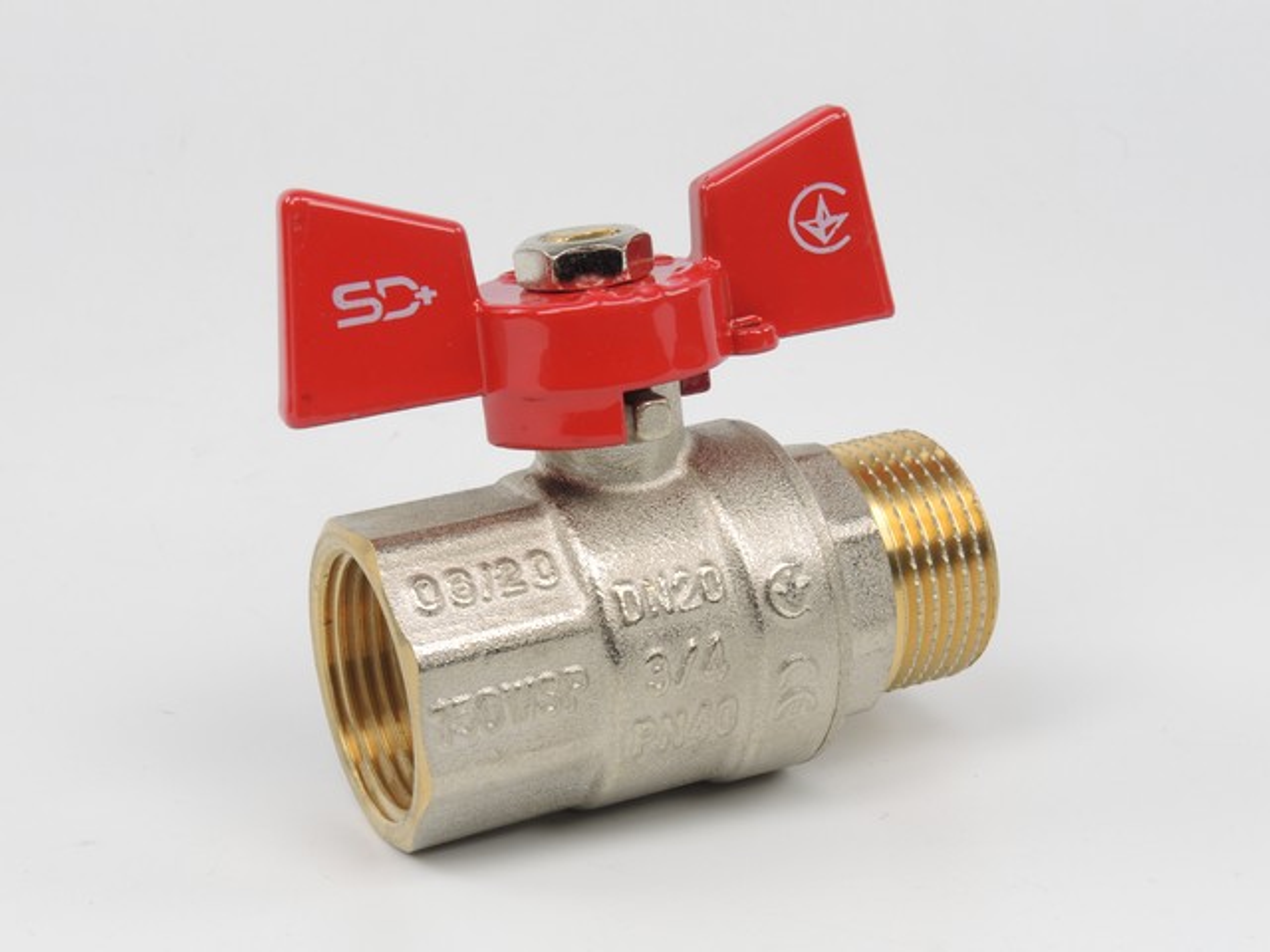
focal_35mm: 66
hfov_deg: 29.4
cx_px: 635
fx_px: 2421
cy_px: 476
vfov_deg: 22.3
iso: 100
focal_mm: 14.1
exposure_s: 1/80
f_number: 8
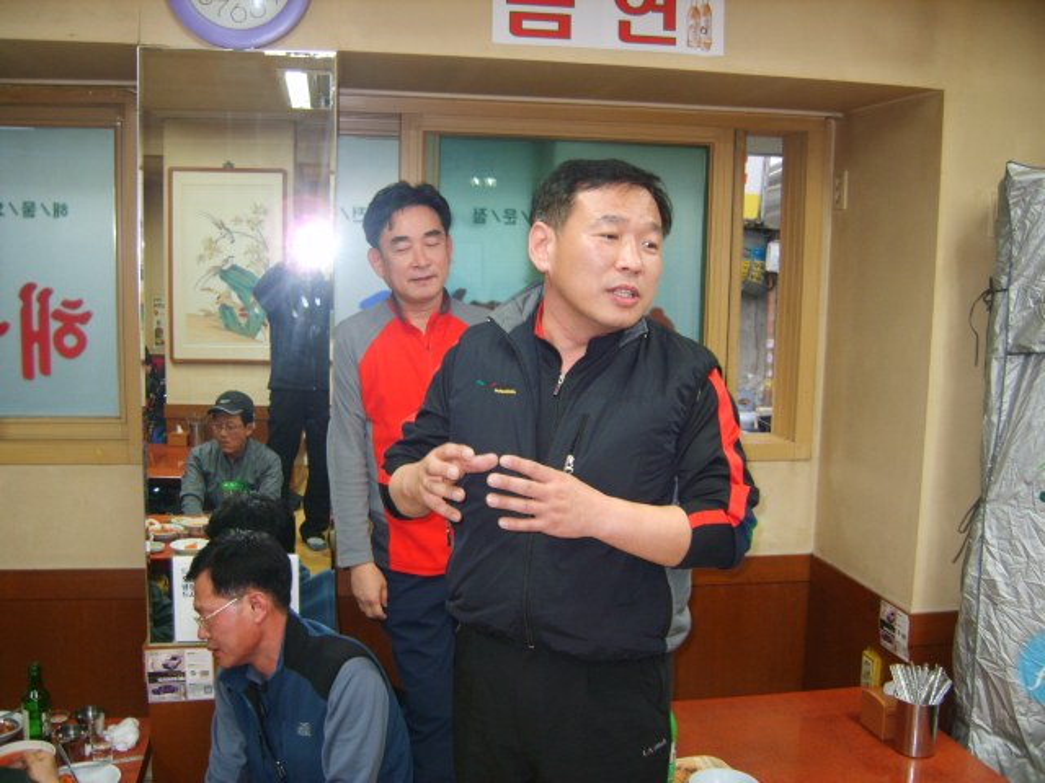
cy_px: 392
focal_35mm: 35
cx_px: 522
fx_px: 1057
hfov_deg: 52.6
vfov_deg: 40.7
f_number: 2.8
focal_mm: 7.4
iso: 100
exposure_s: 1/30
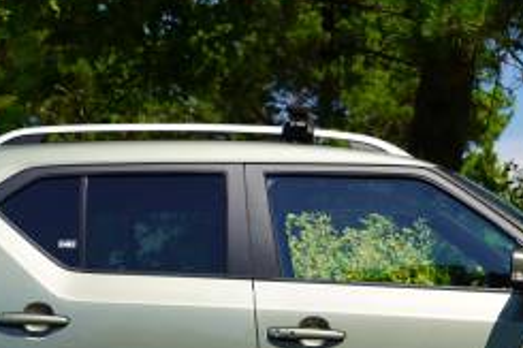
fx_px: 1746
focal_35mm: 120
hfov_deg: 17.0
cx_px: 348
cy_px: 322
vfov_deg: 11.3
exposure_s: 1/160
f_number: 5
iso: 100
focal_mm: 46.1
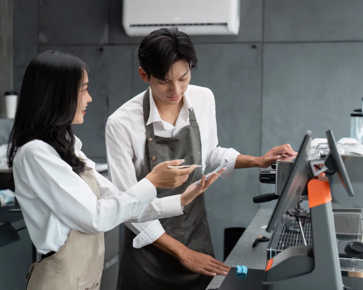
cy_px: 144
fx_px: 612
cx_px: 167
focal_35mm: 57
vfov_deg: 26.7
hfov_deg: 33.0
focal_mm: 50
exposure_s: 1/500
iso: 250
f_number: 2.5
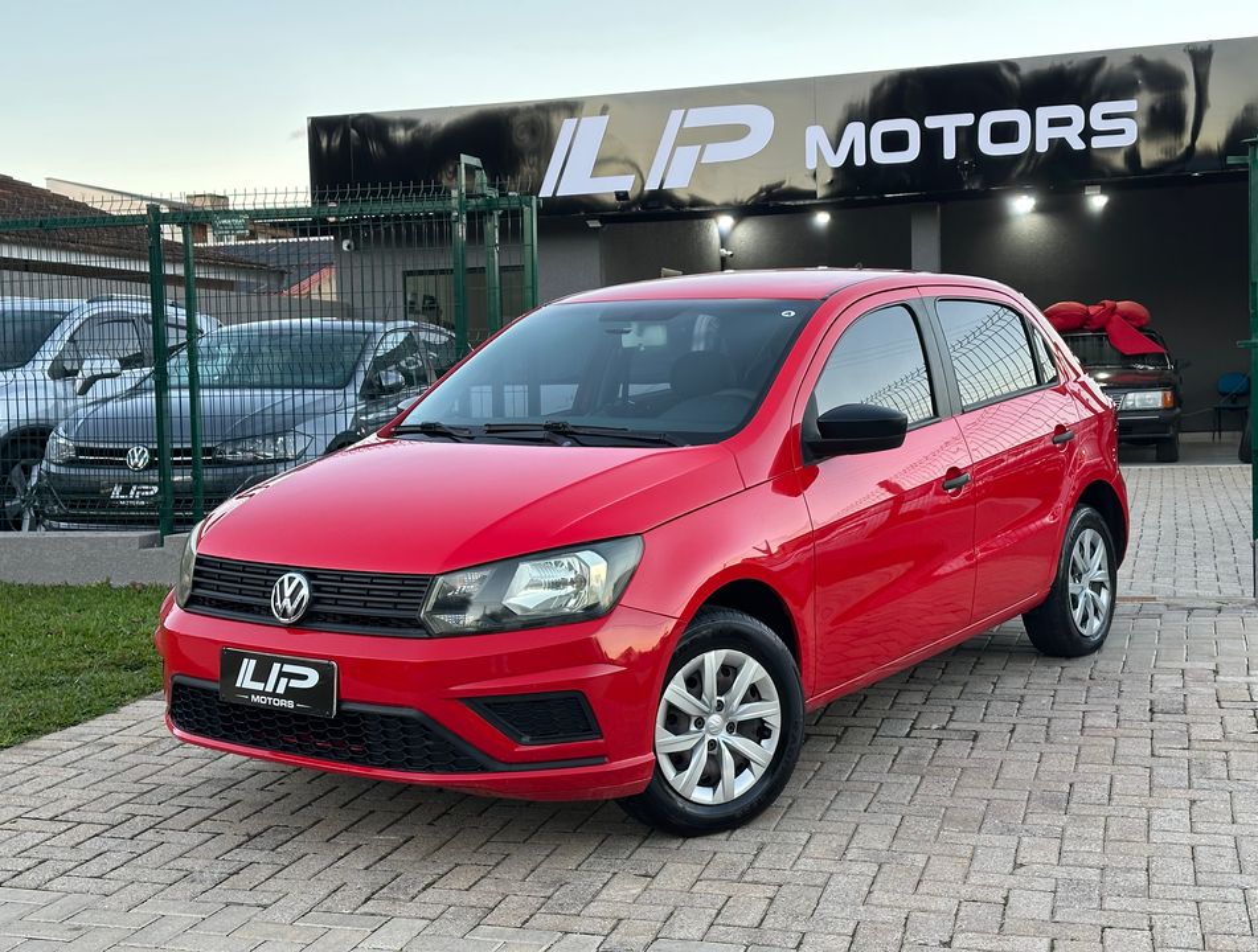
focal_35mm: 48
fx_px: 1750
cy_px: 476
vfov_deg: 30.4
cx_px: 629
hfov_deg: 39.5
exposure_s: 1/105
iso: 80
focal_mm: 6.86
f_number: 1.78
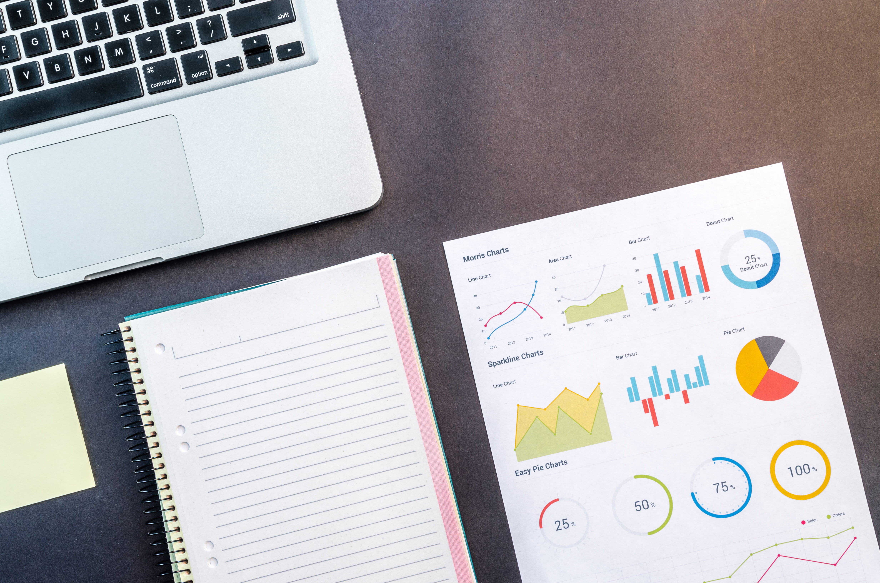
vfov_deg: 36.7
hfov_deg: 53.2
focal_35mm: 36
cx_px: 440
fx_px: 878
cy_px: 292
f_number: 11
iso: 100
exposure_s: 2
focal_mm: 24
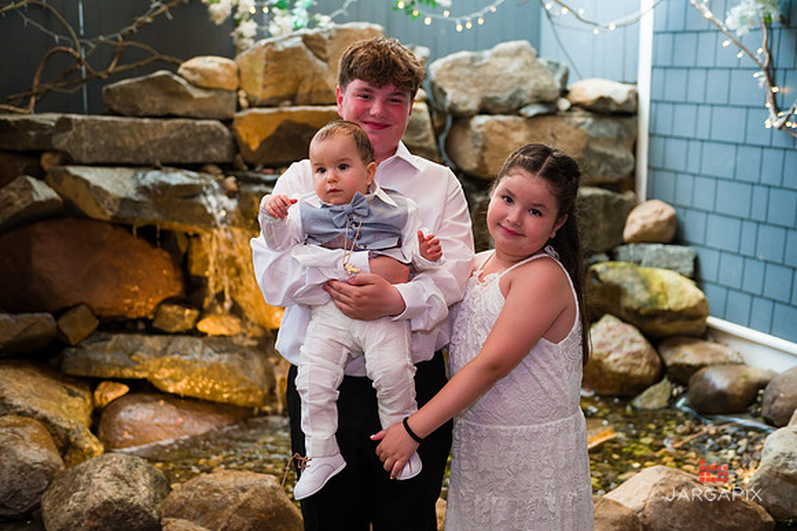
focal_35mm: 48
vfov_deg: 28.0
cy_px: 266
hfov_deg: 41.1
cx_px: 398
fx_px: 1062
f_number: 3.5
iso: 1600
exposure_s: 1/125
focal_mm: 48
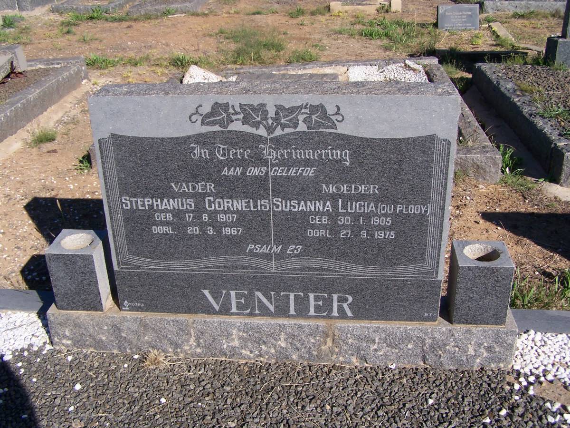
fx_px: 626
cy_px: 214
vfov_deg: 37.7
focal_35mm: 38
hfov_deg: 49.0
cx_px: 285
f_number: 4
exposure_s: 1/1000
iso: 80
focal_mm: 6.3
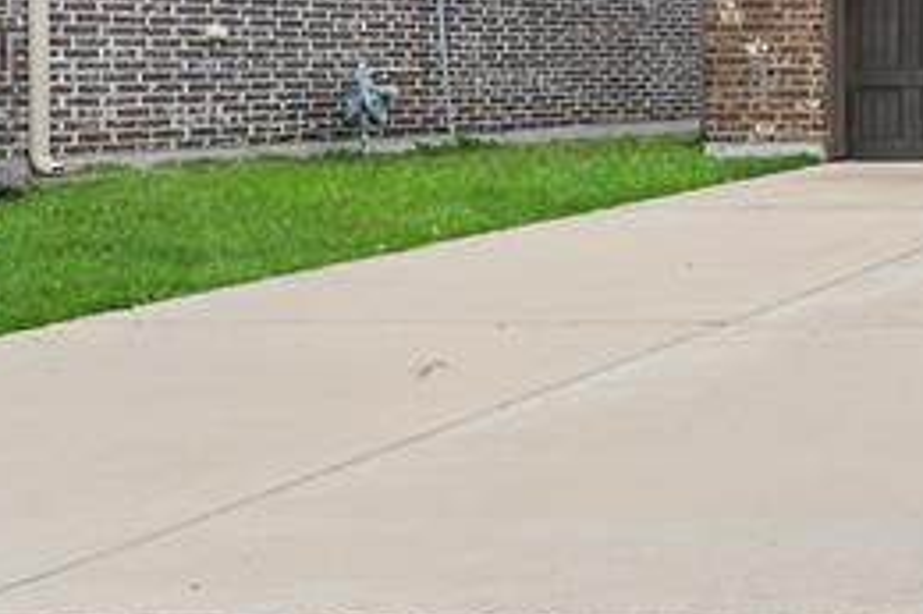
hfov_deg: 21.7
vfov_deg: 22.4
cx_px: 1658
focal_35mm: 59
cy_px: 53
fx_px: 1512
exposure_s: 1/10
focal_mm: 10
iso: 100
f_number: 13
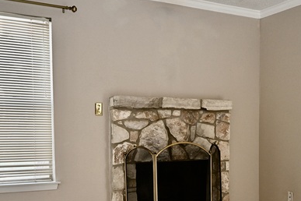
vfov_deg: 27.6
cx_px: 186
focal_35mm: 48
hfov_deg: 40.9
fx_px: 401
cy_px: 159
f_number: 4
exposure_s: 1/60
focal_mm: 29
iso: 720
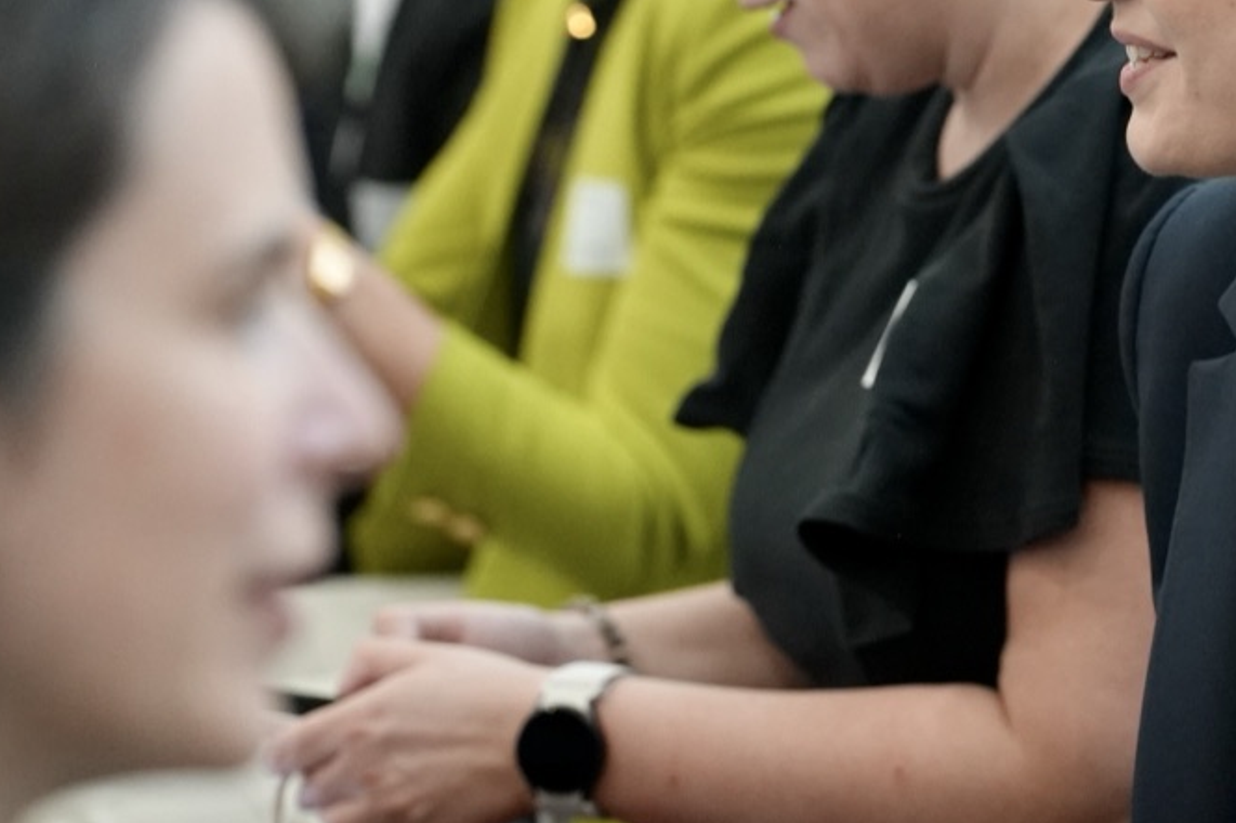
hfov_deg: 8.6
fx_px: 8169
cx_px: 1147
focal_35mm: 238
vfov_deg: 5.8
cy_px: 301
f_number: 4
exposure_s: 1/160
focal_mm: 113
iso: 6400
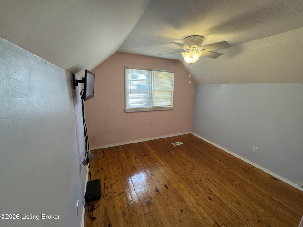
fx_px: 123
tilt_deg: -13.2
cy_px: 114
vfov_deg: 85.7
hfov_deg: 102.1
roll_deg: -1.9
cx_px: 152
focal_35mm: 14
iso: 200
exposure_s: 1/120
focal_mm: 2.22
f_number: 2.2
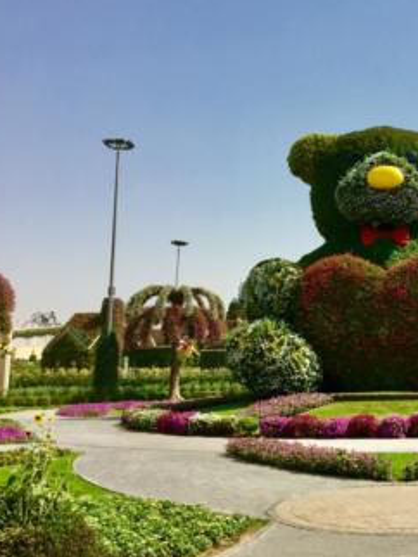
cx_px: 382
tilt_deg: +8.6
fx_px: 724
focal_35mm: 45
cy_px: 259
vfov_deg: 42.0
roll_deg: +0.7
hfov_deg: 30.7
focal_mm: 4.15
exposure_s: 1/2262
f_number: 2.2
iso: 25
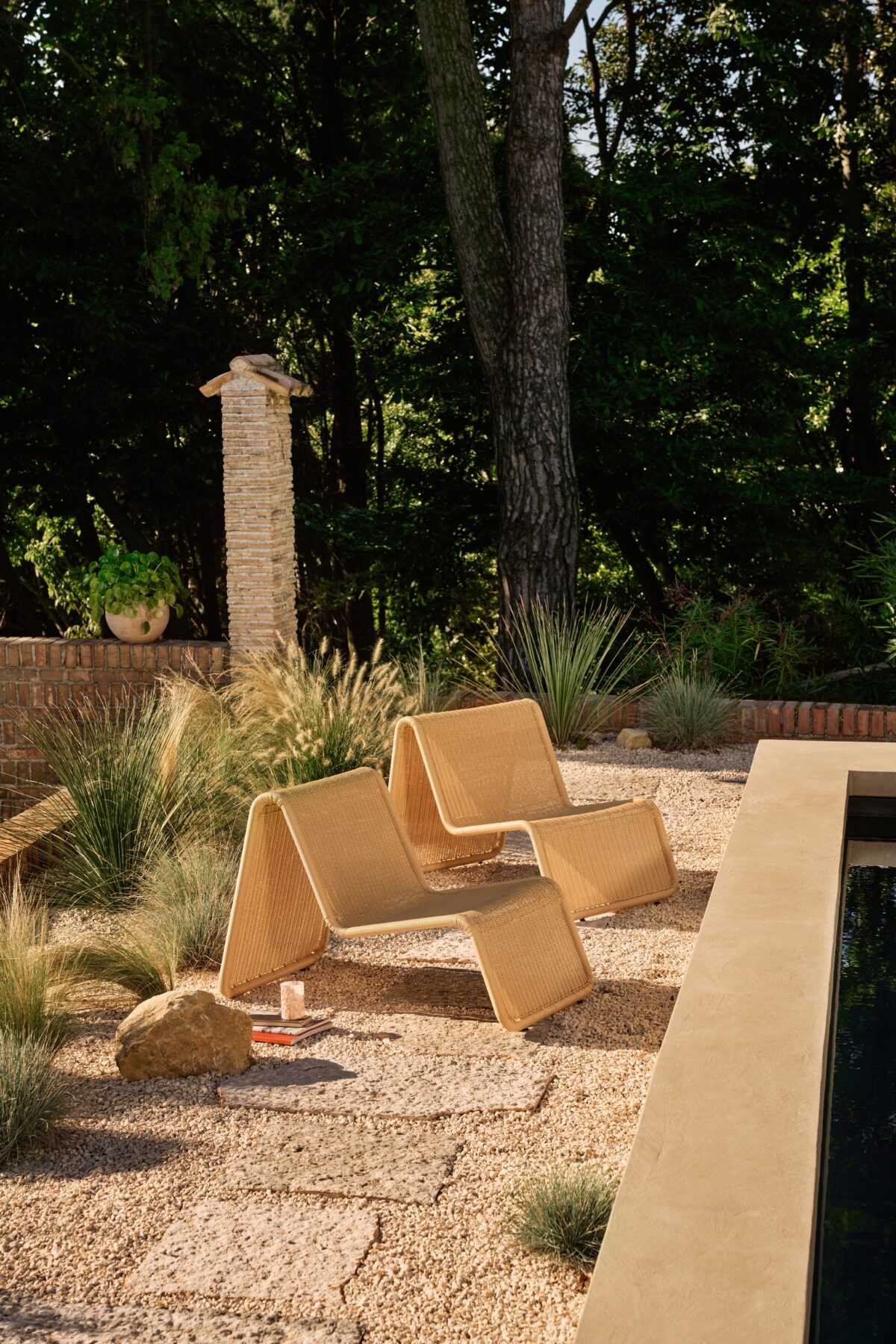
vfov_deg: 31.7
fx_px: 2367
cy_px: 672
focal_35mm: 63
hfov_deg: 21.4
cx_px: 448
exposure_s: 1/320
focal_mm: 63.4
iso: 100
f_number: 7.1
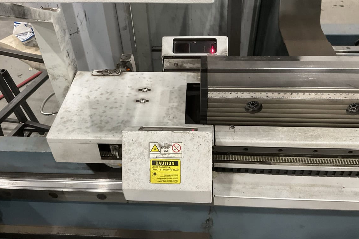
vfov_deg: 38.8
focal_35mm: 34
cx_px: 174
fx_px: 339
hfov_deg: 55.8
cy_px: 101
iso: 125
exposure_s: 1/60
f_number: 1.8
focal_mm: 3
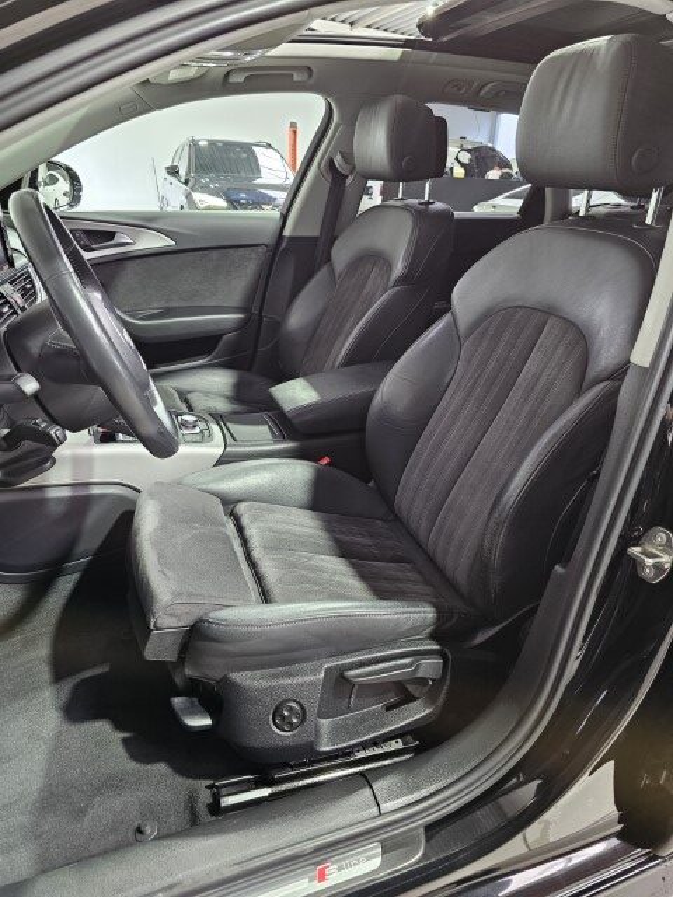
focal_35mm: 23
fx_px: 596
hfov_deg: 58.9
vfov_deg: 73.9
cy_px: 448
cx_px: 336
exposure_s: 1/29
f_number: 1.7
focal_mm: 6.3
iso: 250
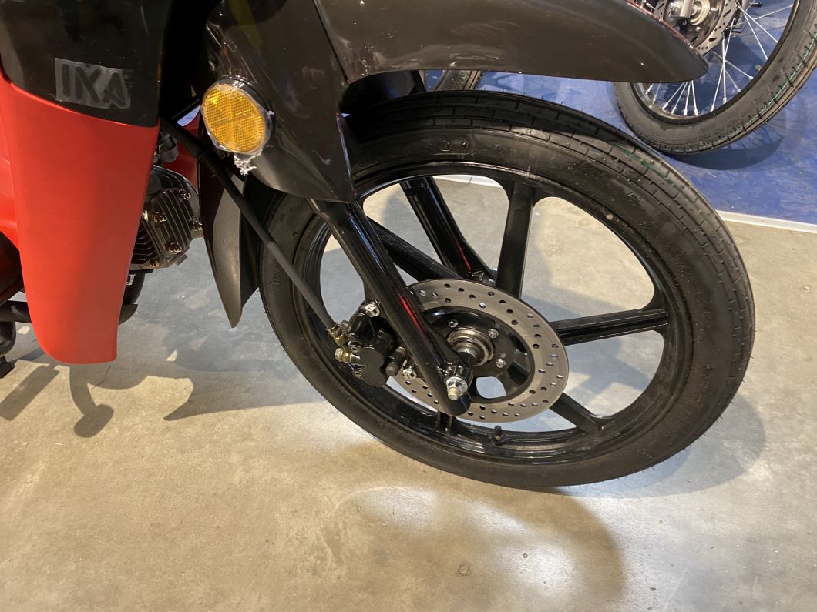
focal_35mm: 26
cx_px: 408
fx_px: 614
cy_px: 306
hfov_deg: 67.3
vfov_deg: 53.1
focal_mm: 4.25
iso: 320
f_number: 1.8
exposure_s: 1/50
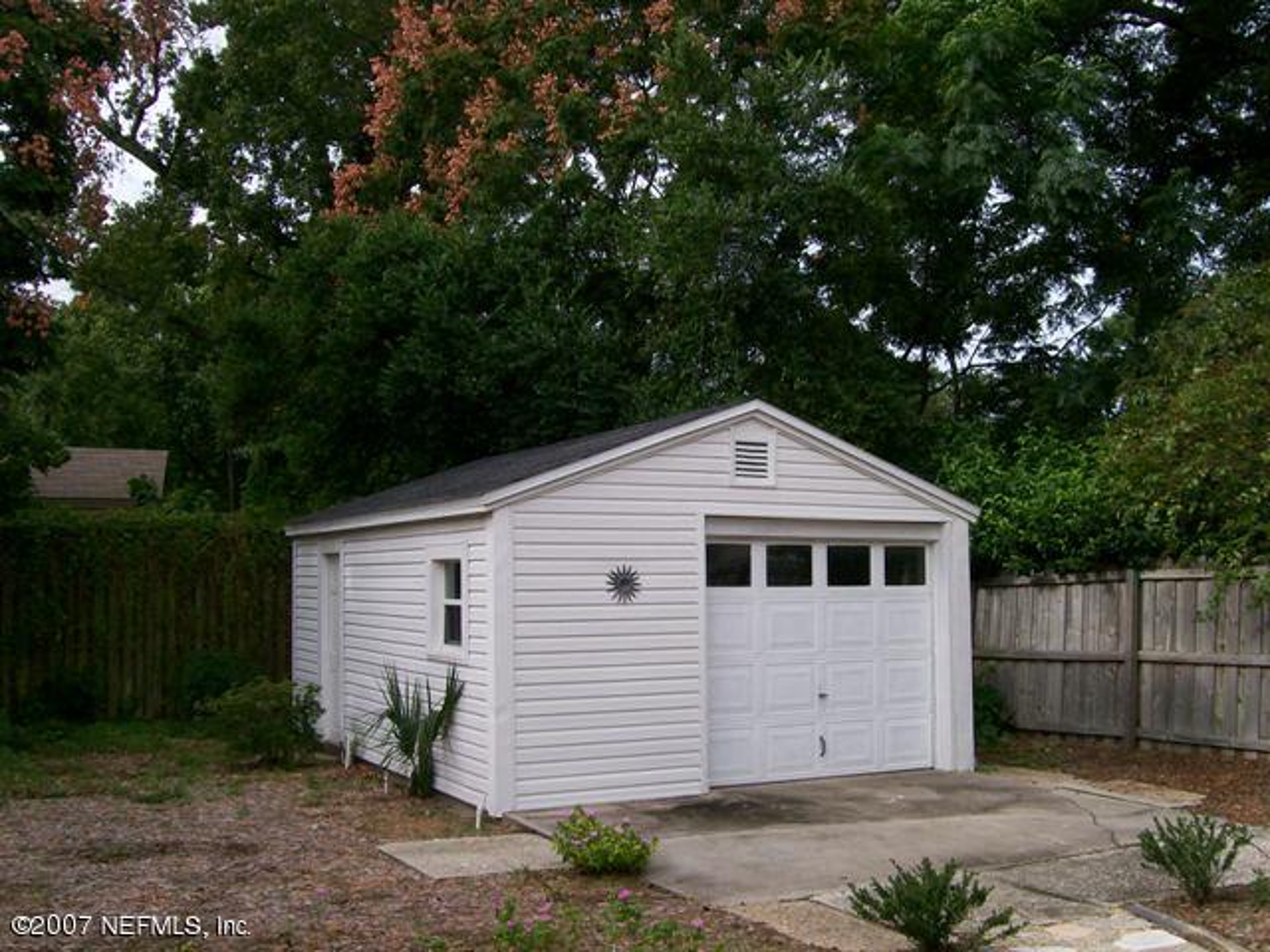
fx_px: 1321
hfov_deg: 51.4
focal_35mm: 36
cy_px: 476
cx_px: 635
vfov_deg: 39.7
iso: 80
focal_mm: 6
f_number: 4.8
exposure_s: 1/427
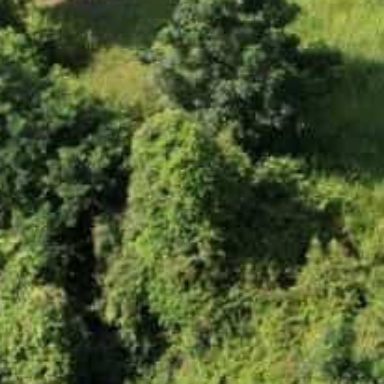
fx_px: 1456
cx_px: 718
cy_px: -111
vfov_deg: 14.4
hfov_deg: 13.3
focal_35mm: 116
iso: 120
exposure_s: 1/1250
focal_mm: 8.4
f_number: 2.8
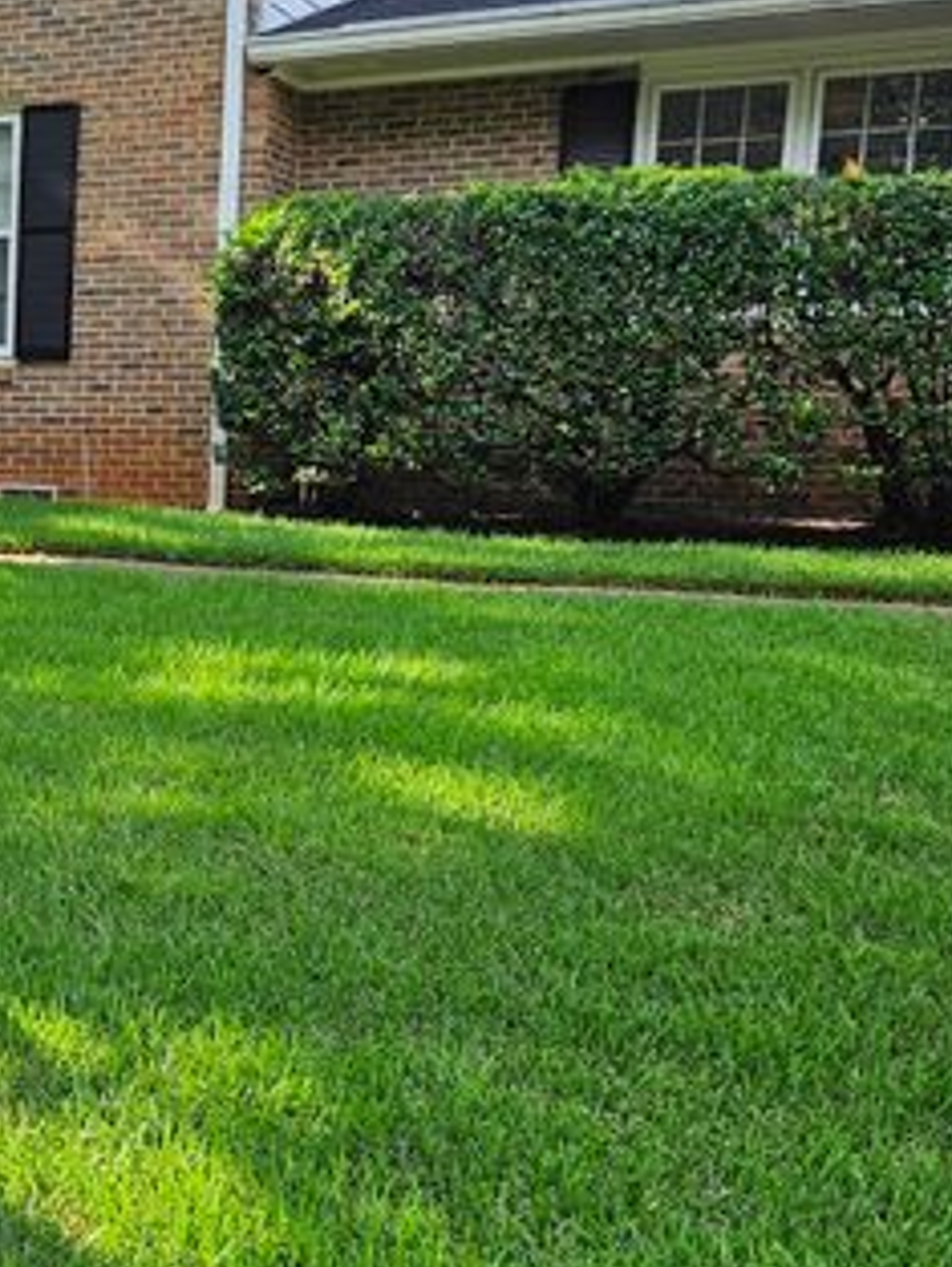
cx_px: 8
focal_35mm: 49
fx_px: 1796
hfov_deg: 28.0
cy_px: 690
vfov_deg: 38.9
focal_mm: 5.4
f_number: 1.8
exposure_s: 1/481
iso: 40
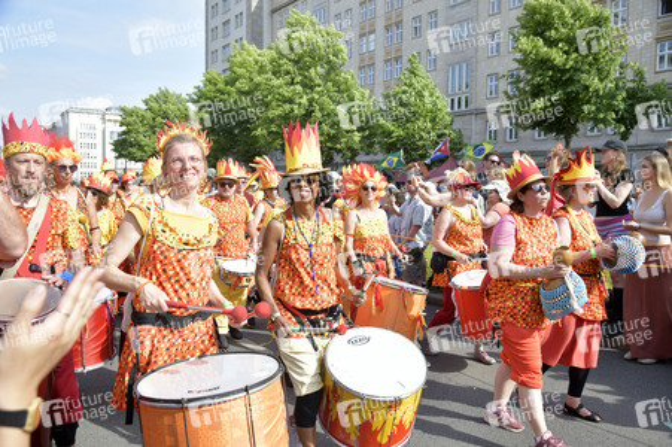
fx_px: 560
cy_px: 224
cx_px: 336
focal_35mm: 30
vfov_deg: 43.5
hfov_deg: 62.0
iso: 160
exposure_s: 1/200
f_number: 6.3
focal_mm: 30
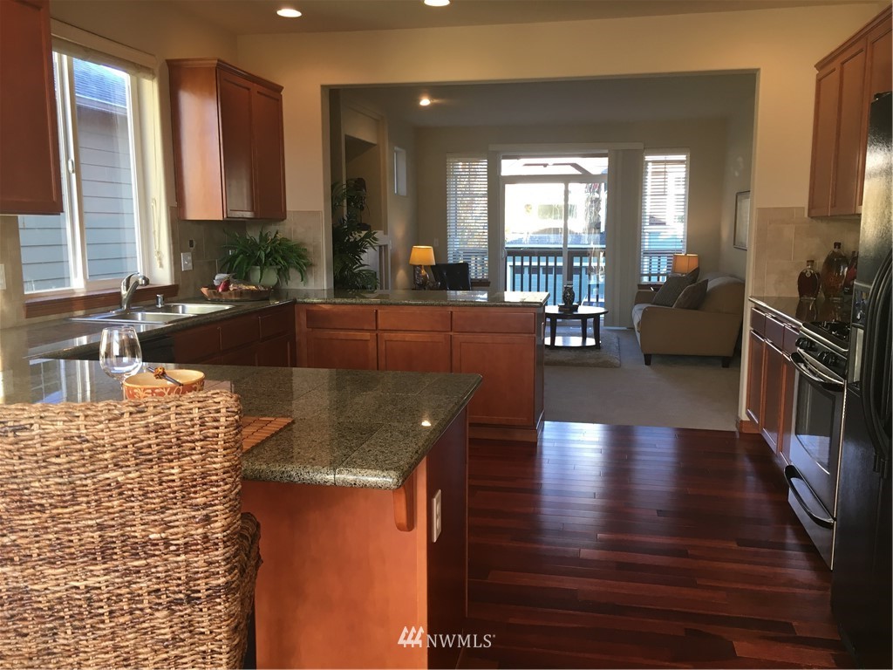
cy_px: 335
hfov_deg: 61.7
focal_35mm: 29
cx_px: 446
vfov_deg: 48.2
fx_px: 748
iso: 32
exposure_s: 1/33
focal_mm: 4.15
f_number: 2.2
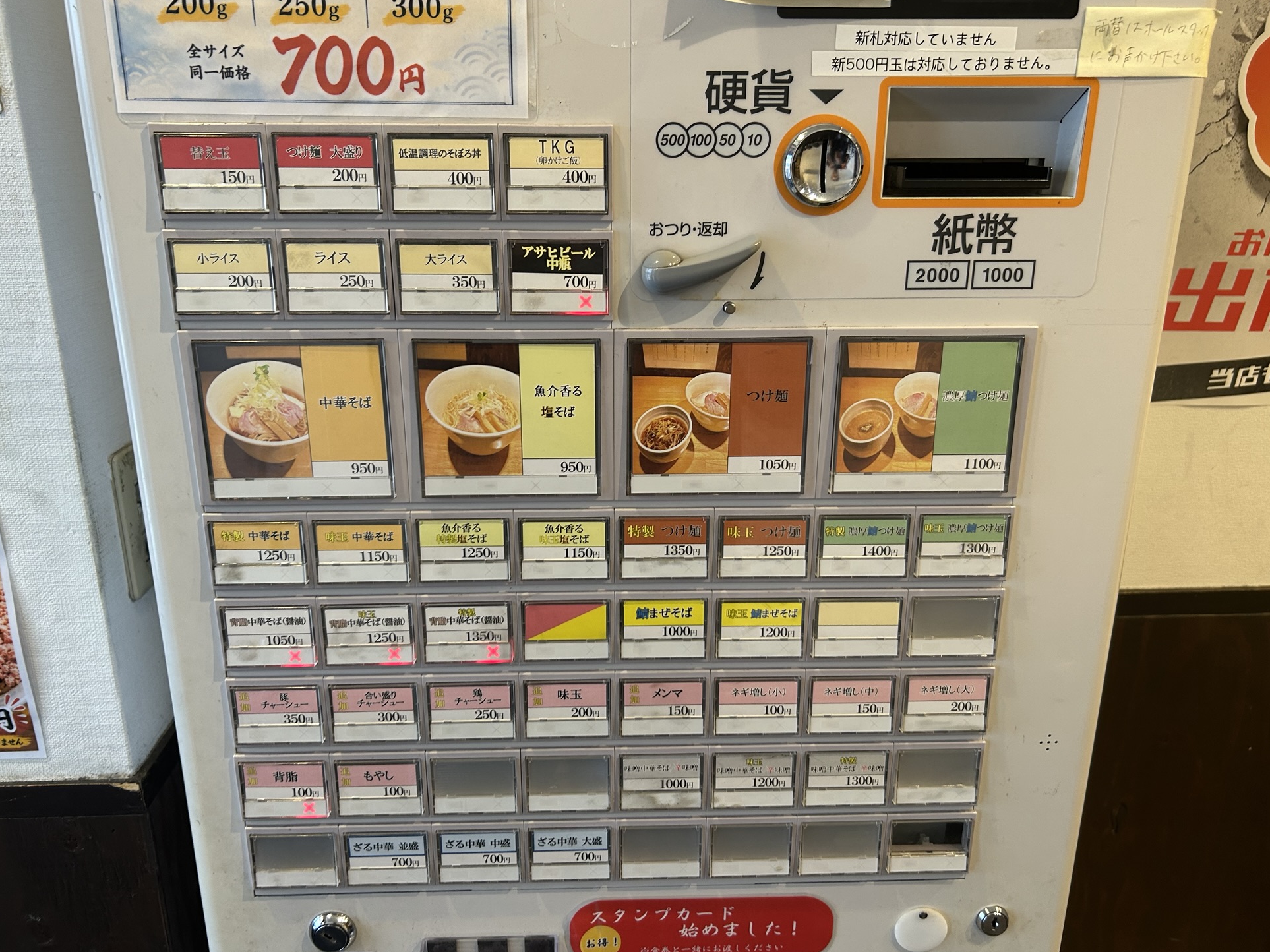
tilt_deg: -17.4
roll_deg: -0.1
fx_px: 990
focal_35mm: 27
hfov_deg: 65.3
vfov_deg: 51.3
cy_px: 465
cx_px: 623
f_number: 1.5
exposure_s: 1/50
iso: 80
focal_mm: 5.7
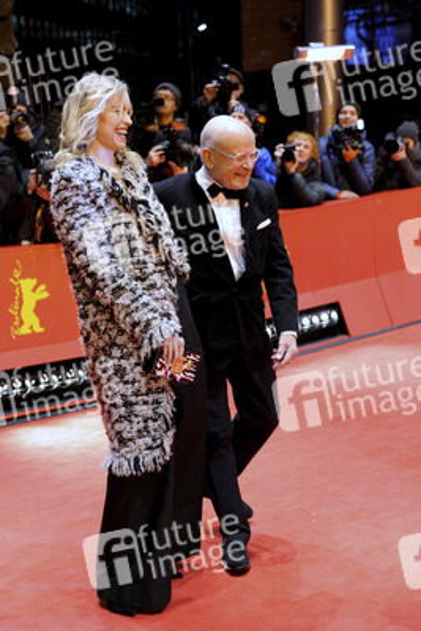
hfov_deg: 23.4
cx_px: 210
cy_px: 316
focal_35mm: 58
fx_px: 1016
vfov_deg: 34.5
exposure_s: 1/160
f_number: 4
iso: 2000
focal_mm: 58
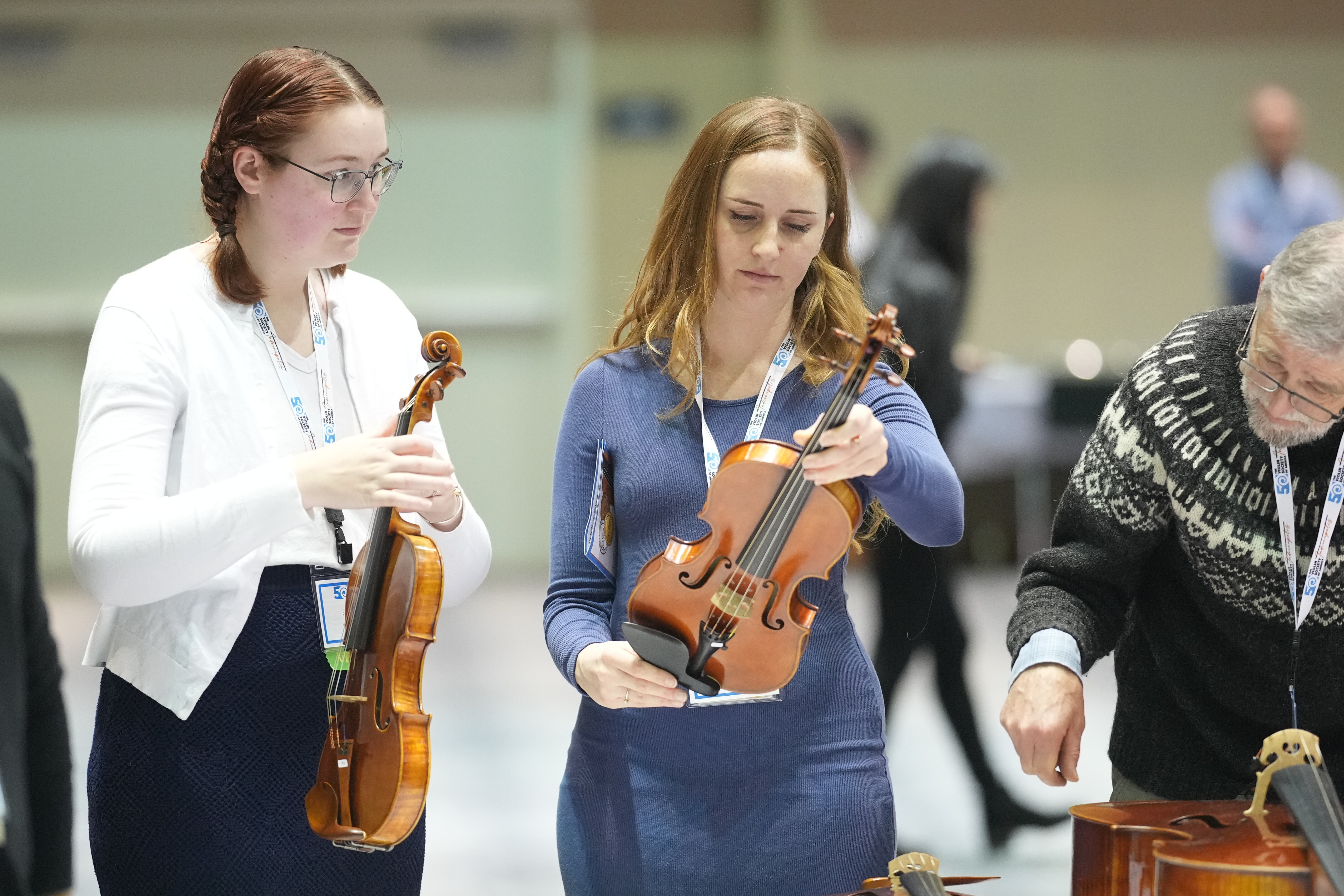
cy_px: 448
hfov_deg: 10.2
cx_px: 672
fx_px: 7541
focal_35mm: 202
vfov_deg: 6.8
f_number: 1.8
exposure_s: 1/250
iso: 3200
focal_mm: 135
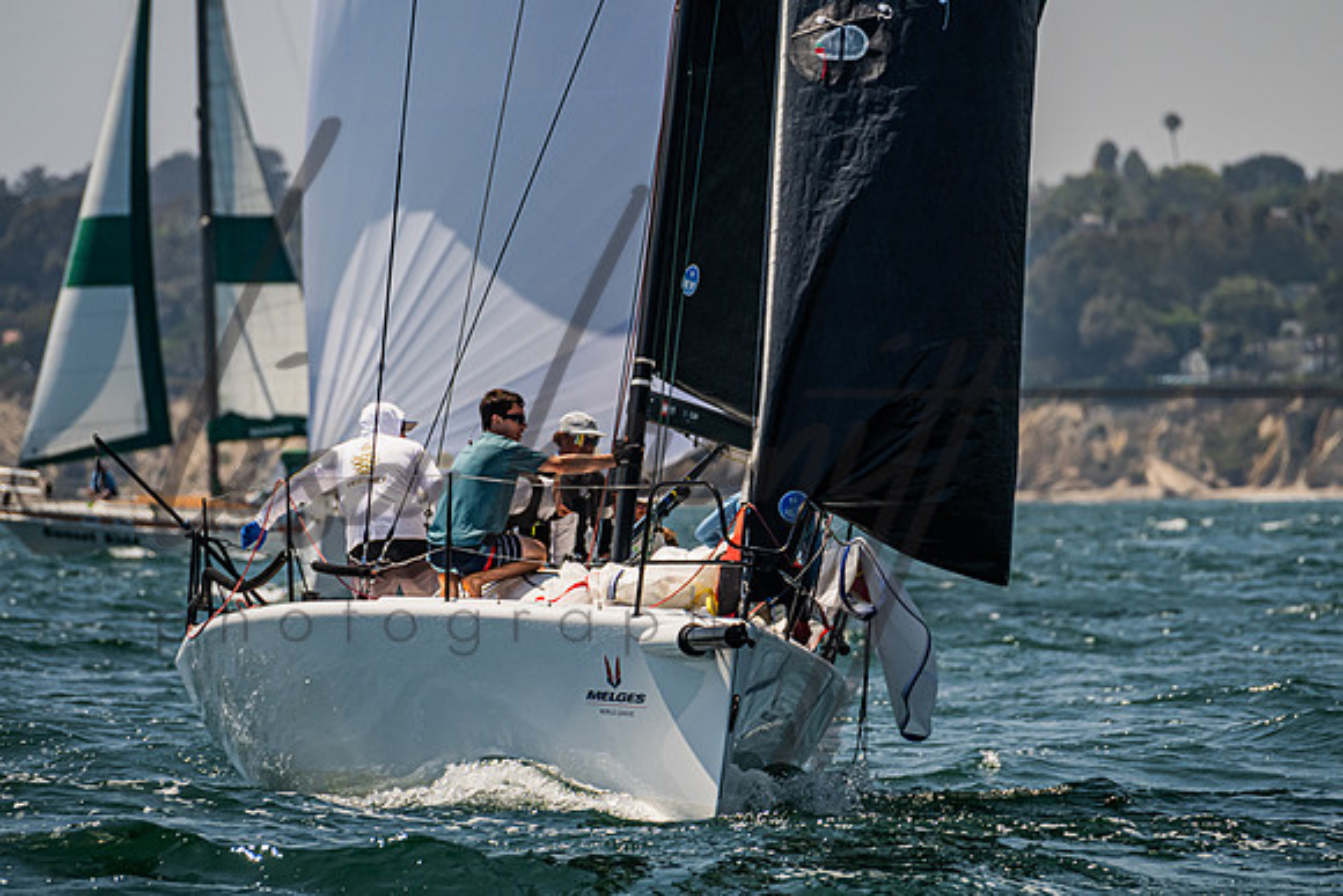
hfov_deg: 3.7
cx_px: 678
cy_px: 312
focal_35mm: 550
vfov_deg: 2.5
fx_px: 20533
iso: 500
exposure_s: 1/2500
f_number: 8
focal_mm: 400
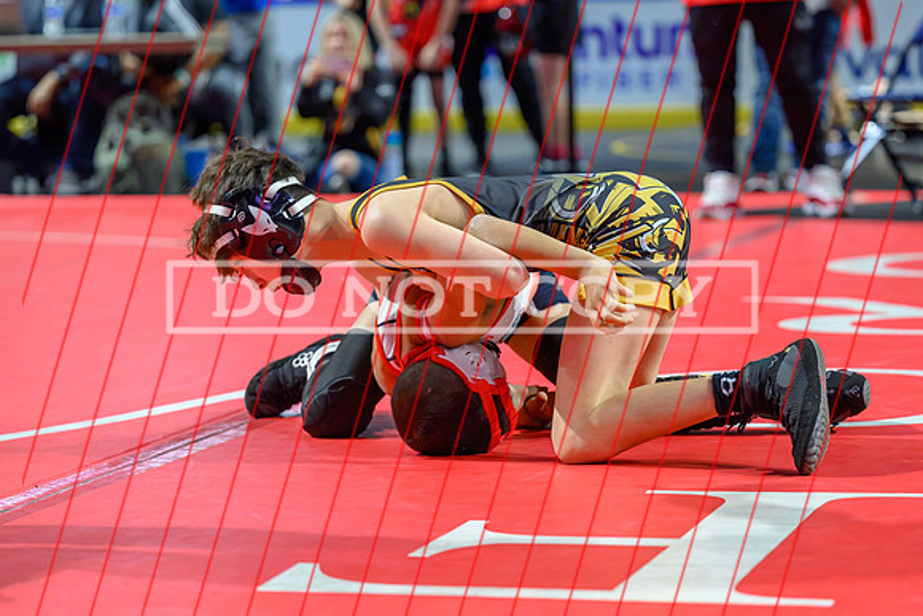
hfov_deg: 16.2
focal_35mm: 127
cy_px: 363
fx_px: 3247
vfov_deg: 10.8
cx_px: 460
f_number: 2.8
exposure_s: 1/640
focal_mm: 85
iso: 2200
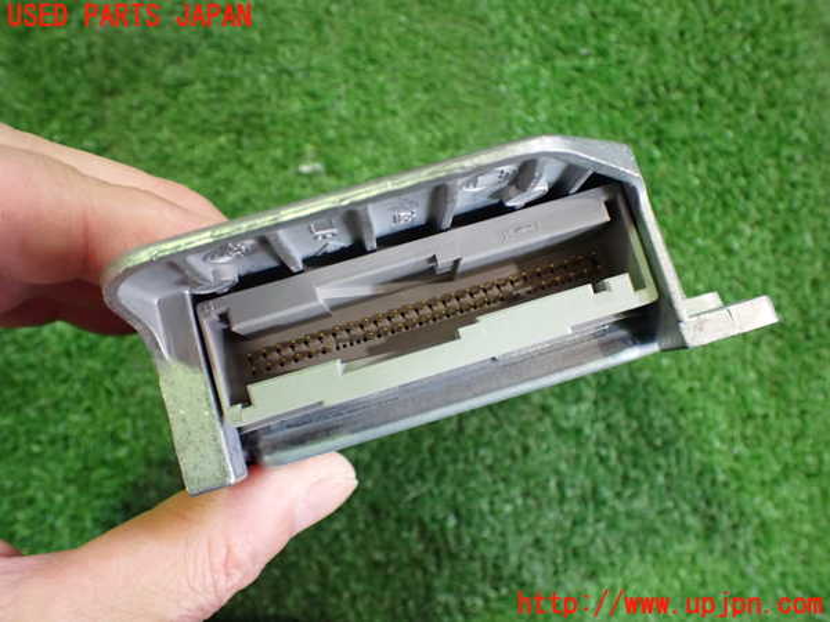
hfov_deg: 60.0
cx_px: 415
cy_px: 311
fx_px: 719
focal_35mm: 30
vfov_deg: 46.8
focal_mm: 5.4
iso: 800
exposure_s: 1/60
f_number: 2.3
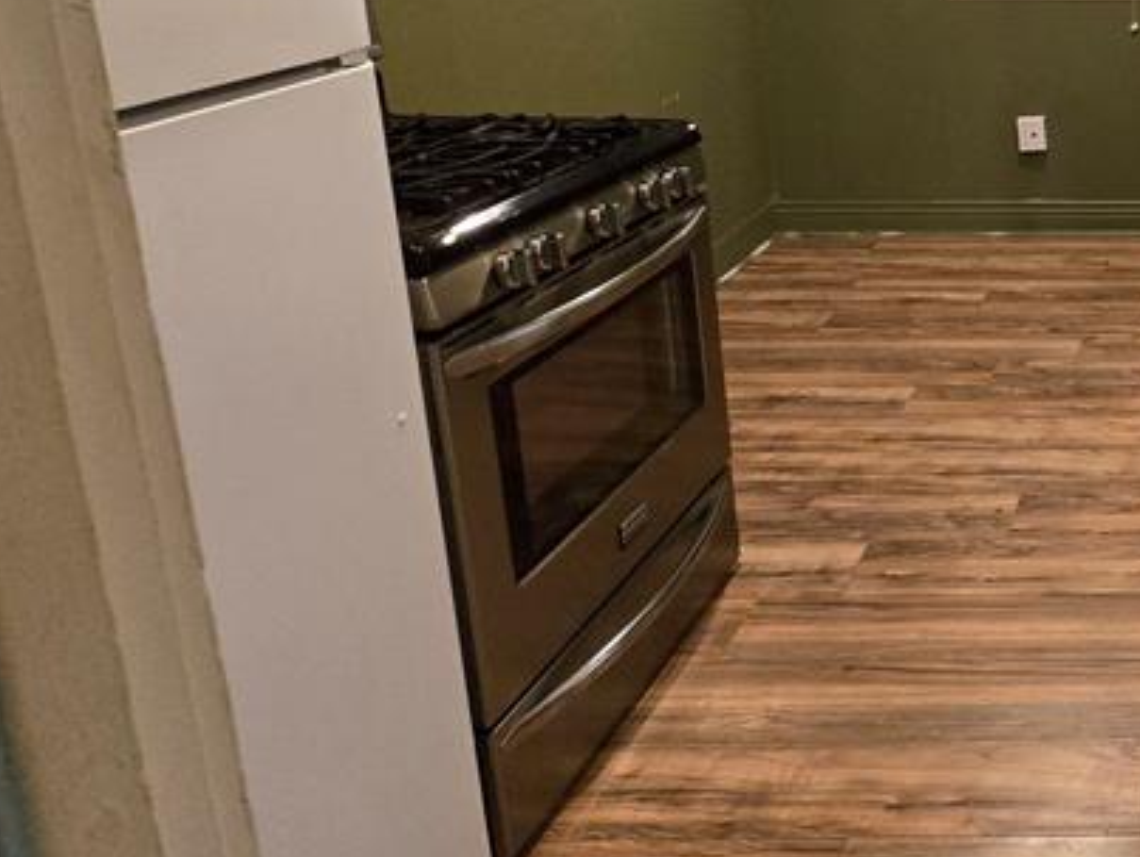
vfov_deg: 40.7
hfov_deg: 42.7
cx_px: 1267
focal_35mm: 33
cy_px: 136
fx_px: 1088
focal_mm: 2.2
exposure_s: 1/60
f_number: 2.2
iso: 1000
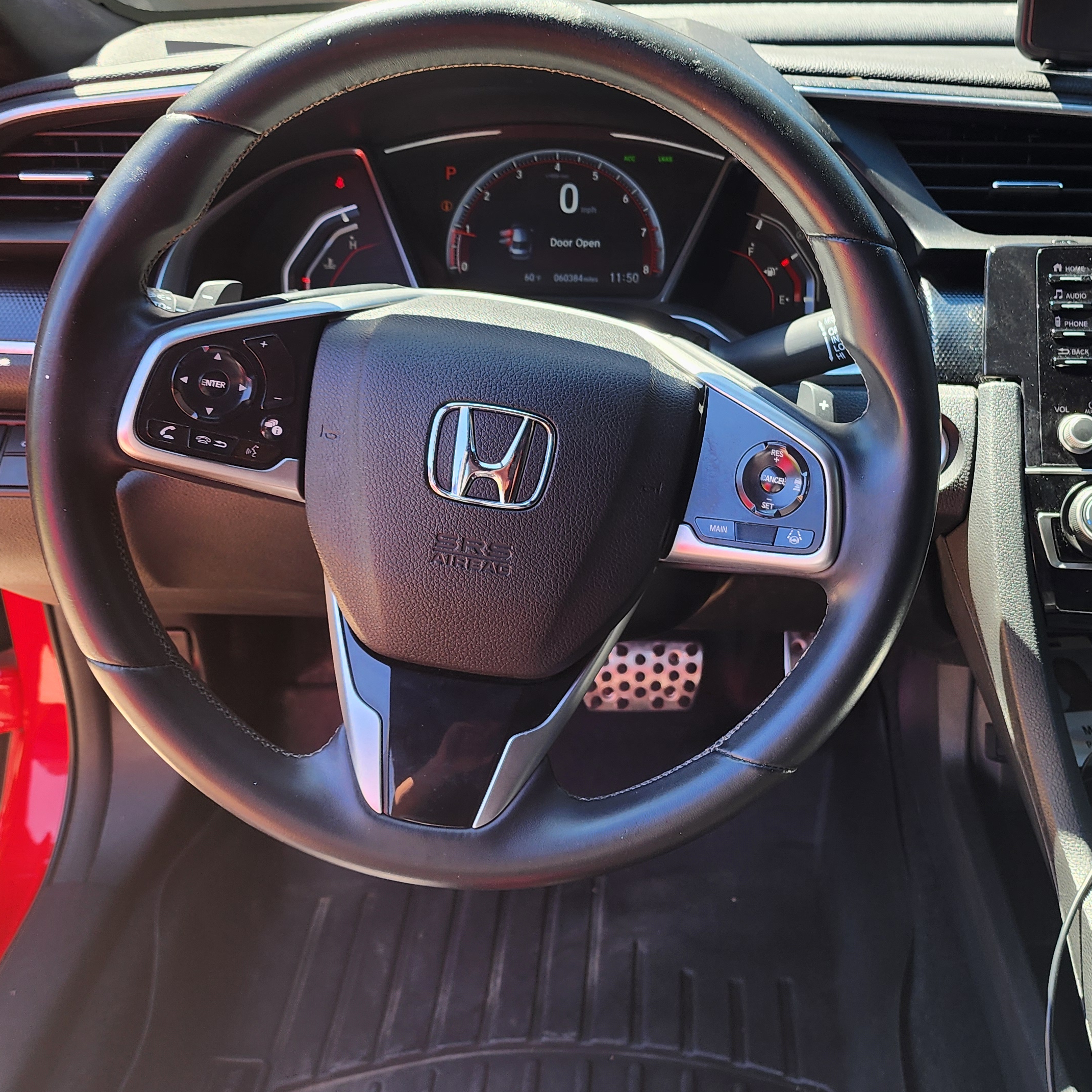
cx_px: 715
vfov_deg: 43.6
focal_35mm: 38
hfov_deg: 43.3
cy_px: 419
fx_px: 1356
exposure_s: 1/180
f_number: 1.8
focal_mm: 6.4
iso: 50
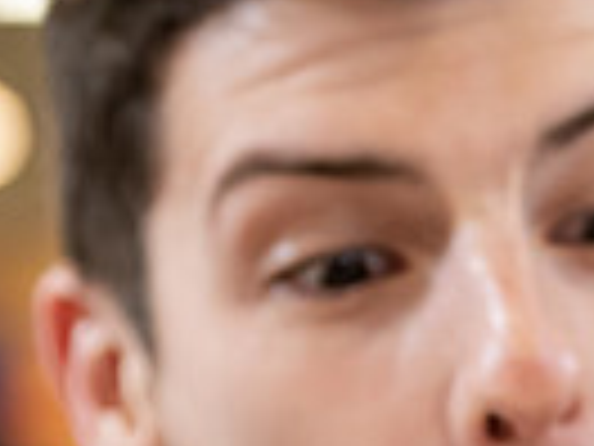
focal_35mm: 379
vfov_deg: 3.9
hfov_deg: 5.2
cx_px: 639
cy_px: 696
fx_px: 6504
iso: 1600
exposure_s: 1/200
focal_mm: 90
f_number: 3.2
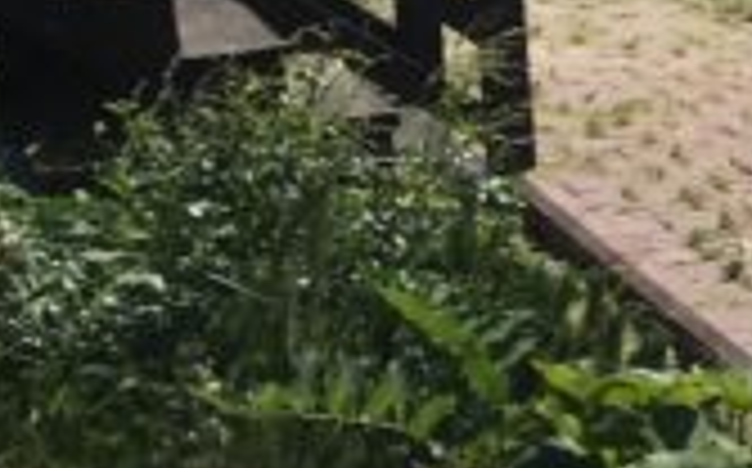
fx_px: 3870
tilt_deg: -6.0
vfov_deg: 6.9
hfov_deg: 9.1
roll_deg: +0.2
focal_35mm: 189
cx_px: 2206
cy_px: -166
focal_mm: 4.15
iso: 25
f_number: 2.2
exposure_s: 1/2747
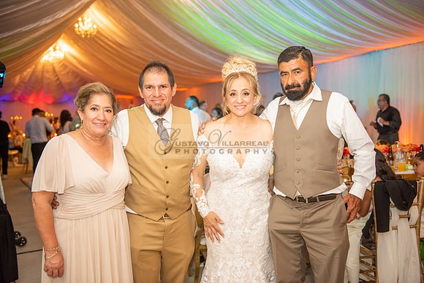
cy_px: 142
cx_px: 212
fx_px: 471
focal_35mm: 40
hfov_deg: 48.4
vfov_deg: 33.4
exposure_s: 1/160
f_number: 2.8
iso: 1000
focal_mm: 40
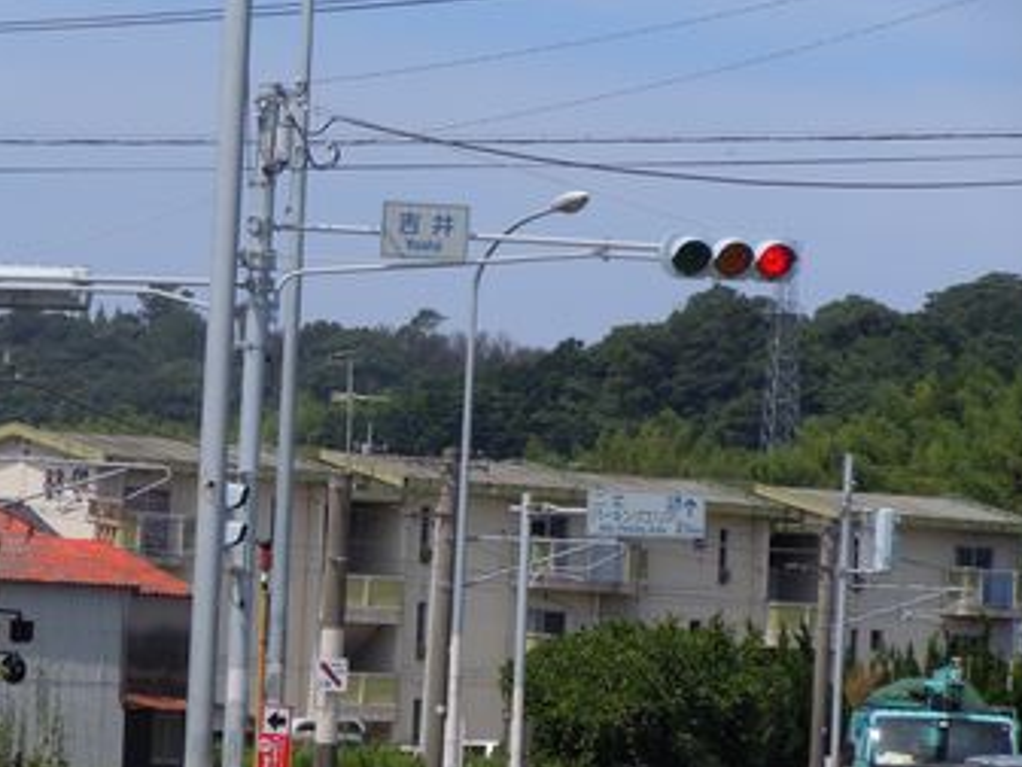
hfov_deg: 8.5
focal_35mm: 233
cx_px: 453
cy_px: 356
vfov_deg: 6.4
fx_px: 6879
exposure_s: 1/640
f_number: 5.6
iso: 100
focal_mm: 35
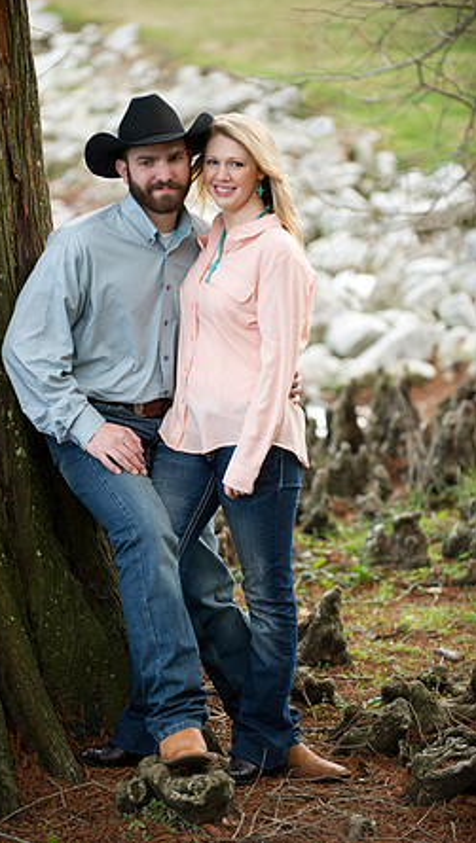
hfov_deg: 8.2
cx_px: 194
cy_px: 419
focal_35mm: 148
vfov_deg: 14.5
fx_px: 3314
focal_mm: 140
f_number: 2.8
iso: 250
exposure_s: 1/160
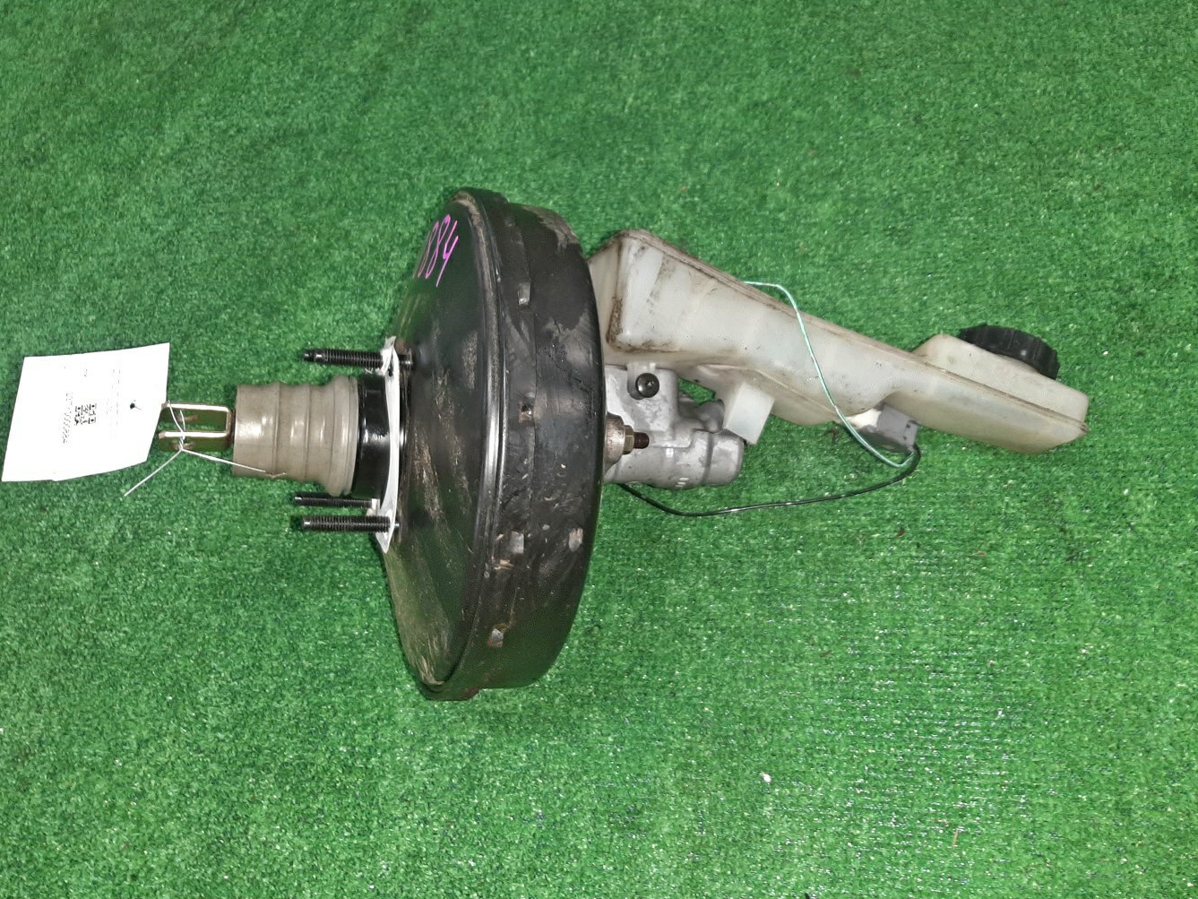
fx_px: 969
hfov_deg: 63.4
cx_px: 567
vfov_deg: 49.7
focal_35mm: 28
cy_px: 423
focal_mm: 3.93
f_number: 1.7
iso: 183
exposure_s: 1/33
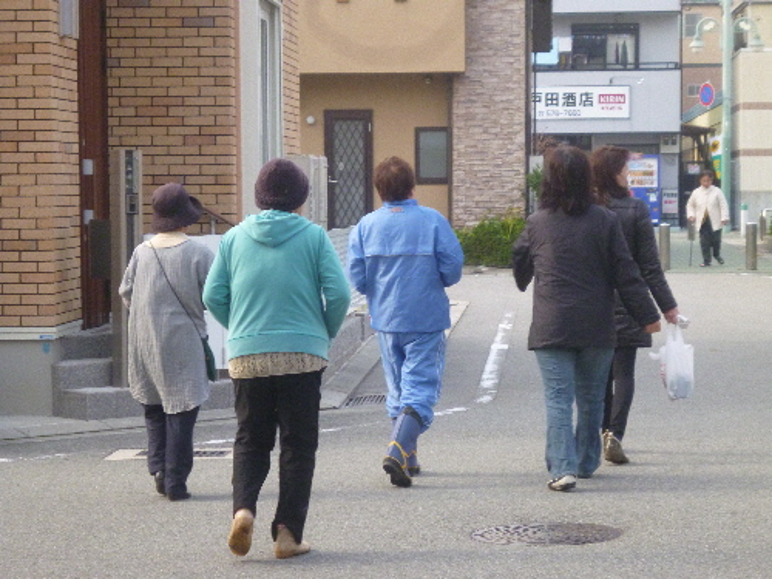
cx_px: 386
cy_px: 290
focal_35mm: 112
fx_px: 2498
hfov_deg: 17.6
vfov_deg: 13.2
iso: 500
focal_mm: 19.9
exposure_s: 1/250
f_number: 5.7
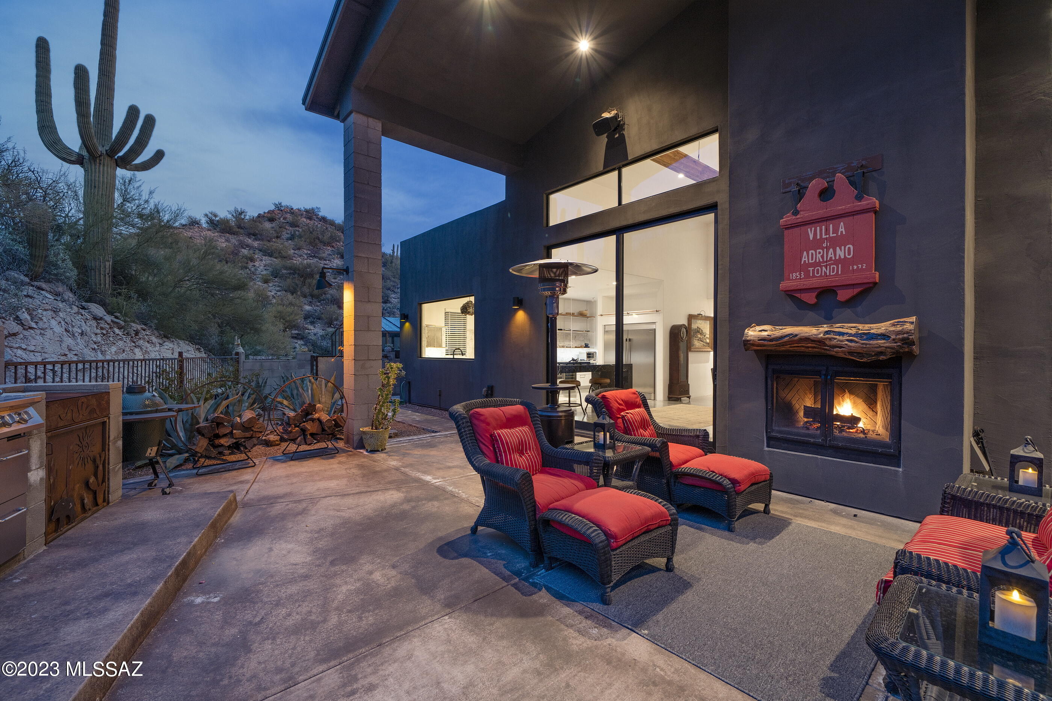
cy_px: 350
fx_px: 438
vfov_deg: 77.3
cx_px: 526
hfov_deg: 100.4
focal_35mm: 15
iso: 200
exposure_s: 1.3
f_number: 8
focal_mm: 15
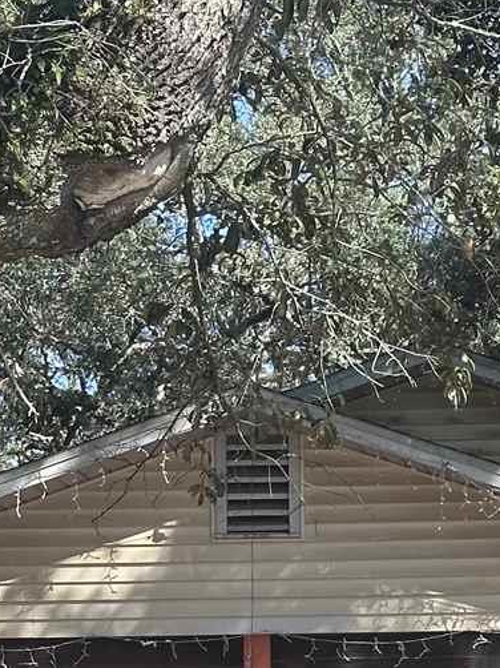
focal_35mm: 147
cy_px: 866
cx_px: 475
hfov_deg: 10.0
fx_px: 2833
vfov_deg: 13.0
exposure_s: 1/1323
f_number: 1.78
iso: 64
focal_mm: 6.86
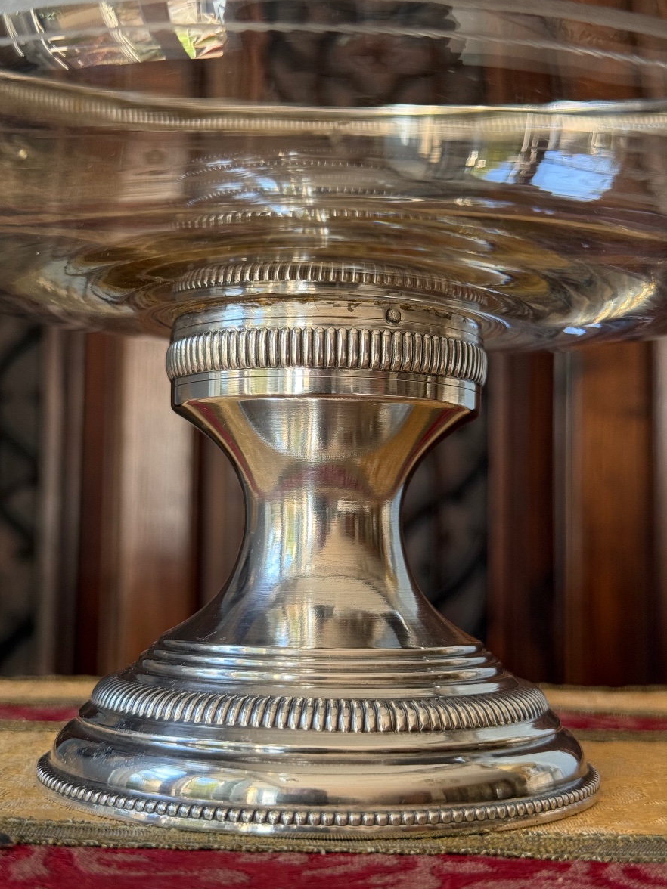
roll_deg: -0.8
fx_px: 1259
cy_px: 438
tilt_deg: +5.1
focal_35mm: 49
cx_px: 327
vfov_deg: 38.9
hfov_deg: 29.7
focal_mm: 6.76
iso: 100
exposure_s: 1/91
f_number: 1.78
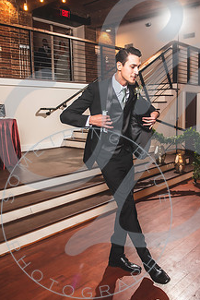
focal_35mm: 36
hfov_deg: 36.6
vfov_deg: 53.1
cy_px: 143
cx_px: 128
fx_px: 300
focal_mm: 26
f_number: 2.8
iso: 400
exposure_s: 1/160
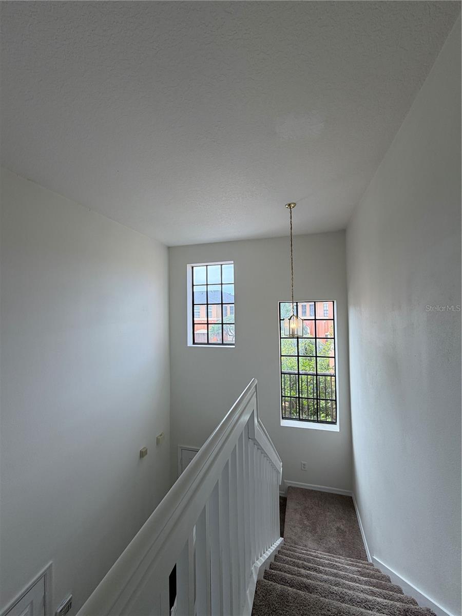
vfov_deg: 102.1
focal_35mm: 14
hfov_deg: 85.7
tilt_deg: +0.8
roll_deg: +0.6
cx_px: 231
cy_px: 308
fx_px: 249
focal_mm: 2.22
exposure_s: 1/120
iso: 64
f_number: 2.2
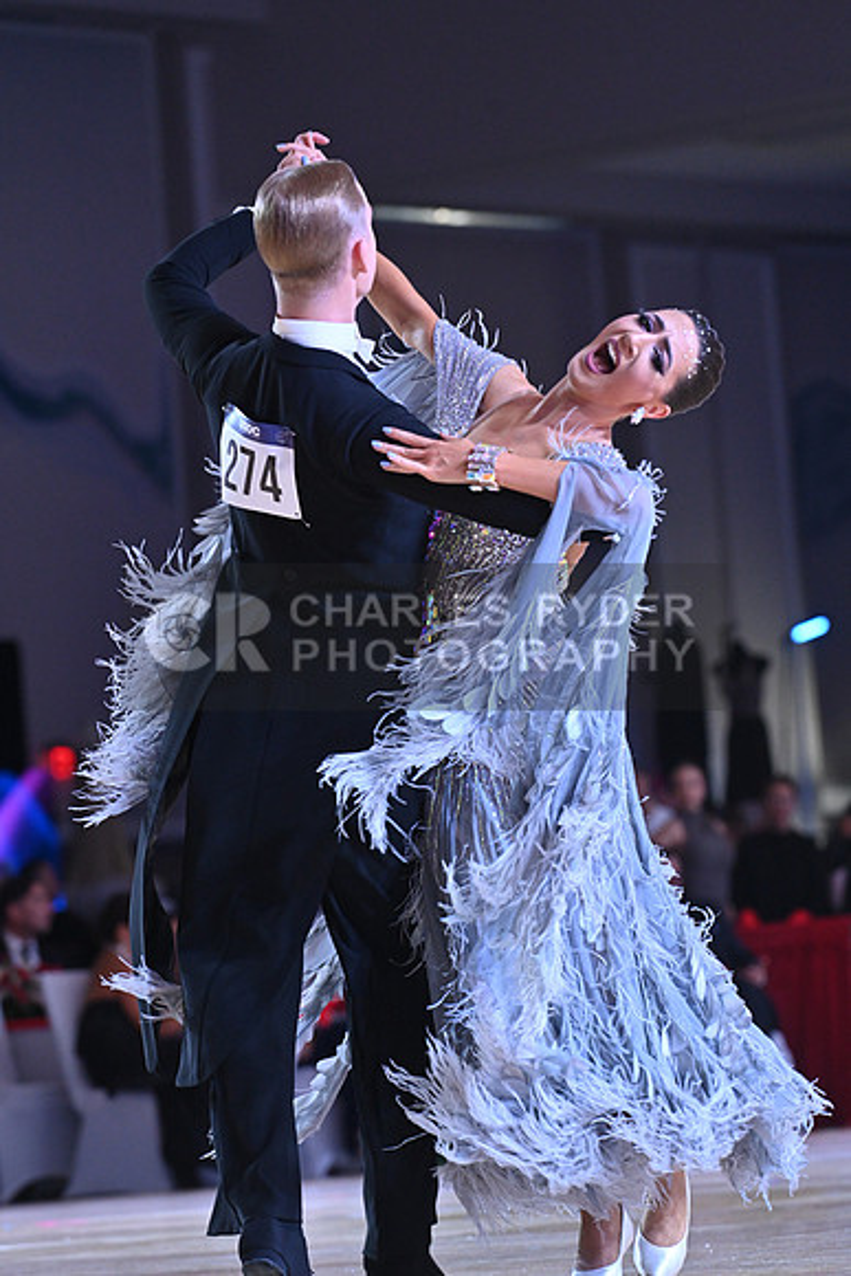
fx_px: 7087
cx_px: 426
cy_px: 638
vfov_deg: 10.3
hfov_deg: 6.9
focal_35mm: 200
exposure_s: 1/400
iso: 2500
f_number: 6.3
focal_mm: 200
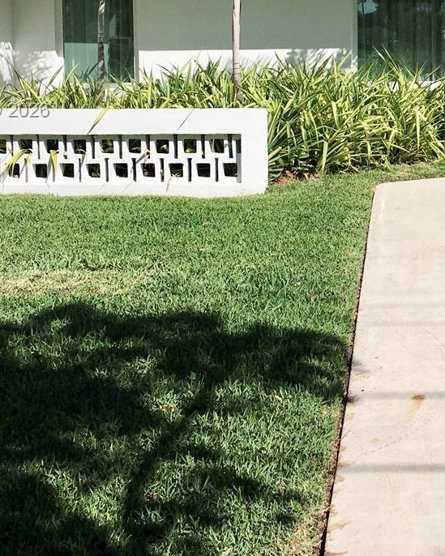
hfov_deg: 22.3
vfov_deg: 28.1
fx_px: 1086
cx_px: 445
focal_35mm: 66
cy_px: 111
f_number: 2.2
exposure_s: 1/2653
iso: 25
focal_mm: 4.15
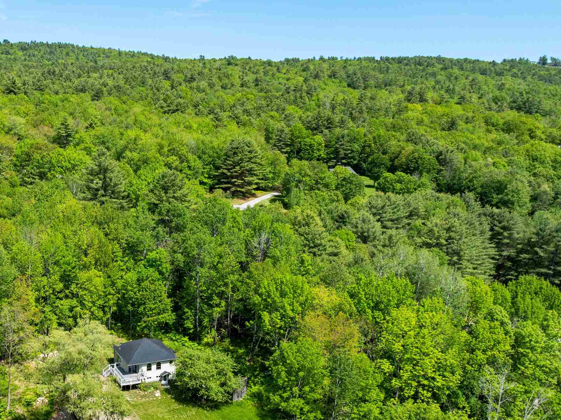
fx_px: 680
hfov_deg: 43.1
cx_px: 125
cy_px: 301
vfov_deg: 33.8
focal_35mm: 42
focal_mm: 12.29
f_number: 2.8
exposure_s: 1/2000
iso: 100
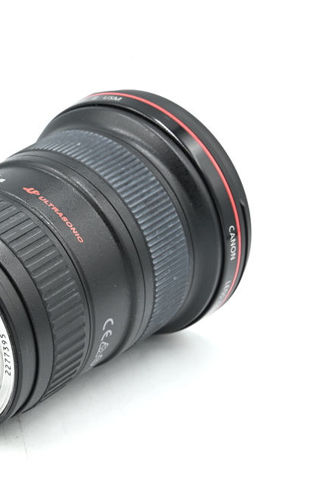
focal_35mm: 115
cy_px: 250
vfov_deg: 18.1
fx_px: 1561
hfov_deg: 11.3
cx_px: -1
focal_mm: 75
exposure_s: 1/10
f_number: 14
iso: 100
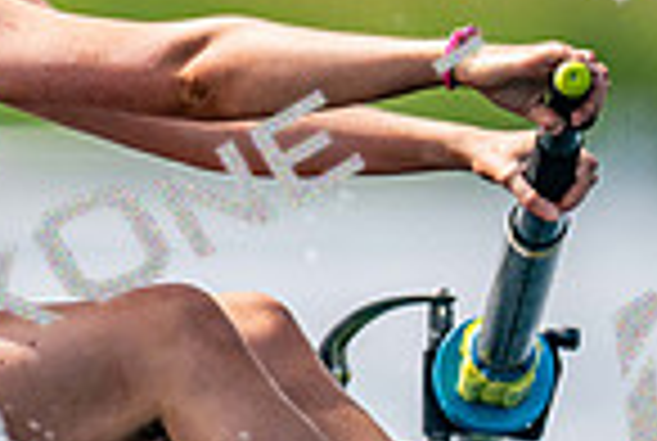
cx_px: 230
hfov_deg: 0.9
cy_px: 79
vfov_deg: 0.6
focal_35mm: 2379
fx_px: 43505
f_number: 4
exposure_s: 1/2500
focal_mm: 600
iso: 200
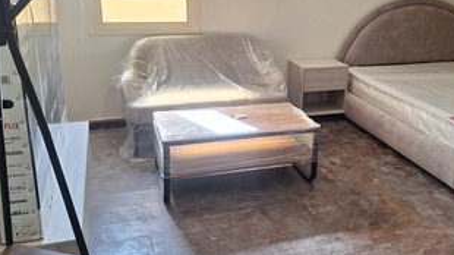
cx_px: 269
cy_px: 102
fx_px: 445
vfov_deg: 31.8
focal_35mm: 37
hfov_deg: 53.7
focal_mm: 5.54
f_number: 1.8
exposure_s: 1/120
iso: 80
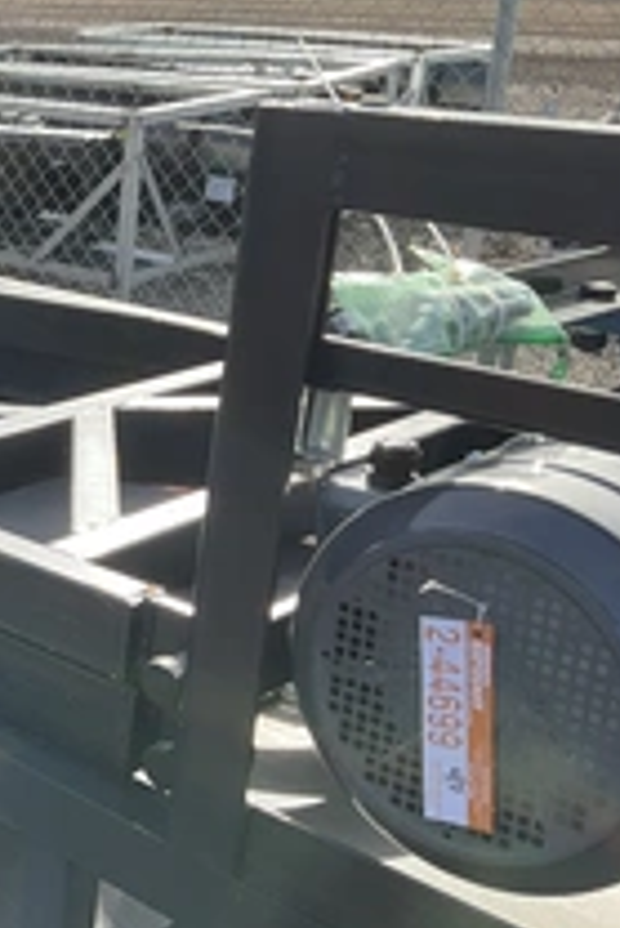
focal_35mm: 58
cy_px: 468
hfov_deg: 20.7
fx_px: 1496
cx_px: -254
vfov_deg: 34.5
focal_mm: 3
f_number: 1.8
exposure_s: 1/519
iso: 25
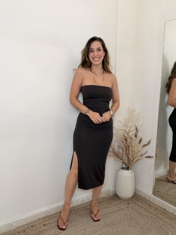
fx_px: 203
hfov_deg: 46.8
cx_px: 88
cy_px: 118
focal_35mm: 30
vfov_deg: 60.0
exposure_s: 1/60
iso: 125
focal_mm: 2.71
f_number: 1.9
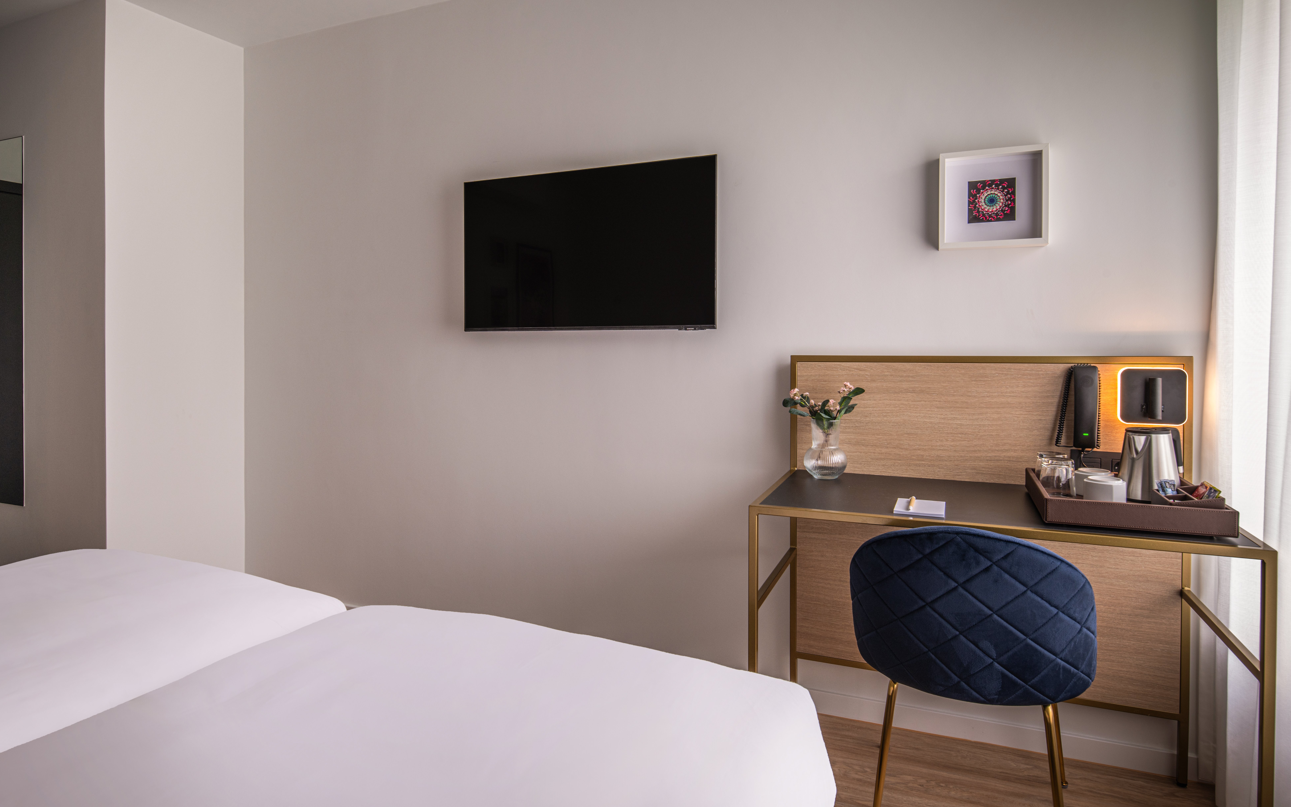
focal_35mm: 20
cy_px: 381
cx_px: 626
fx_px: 704
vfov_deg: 59.6
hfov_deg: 85.0
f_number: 11
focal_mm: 19
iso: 125
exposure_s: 1/3
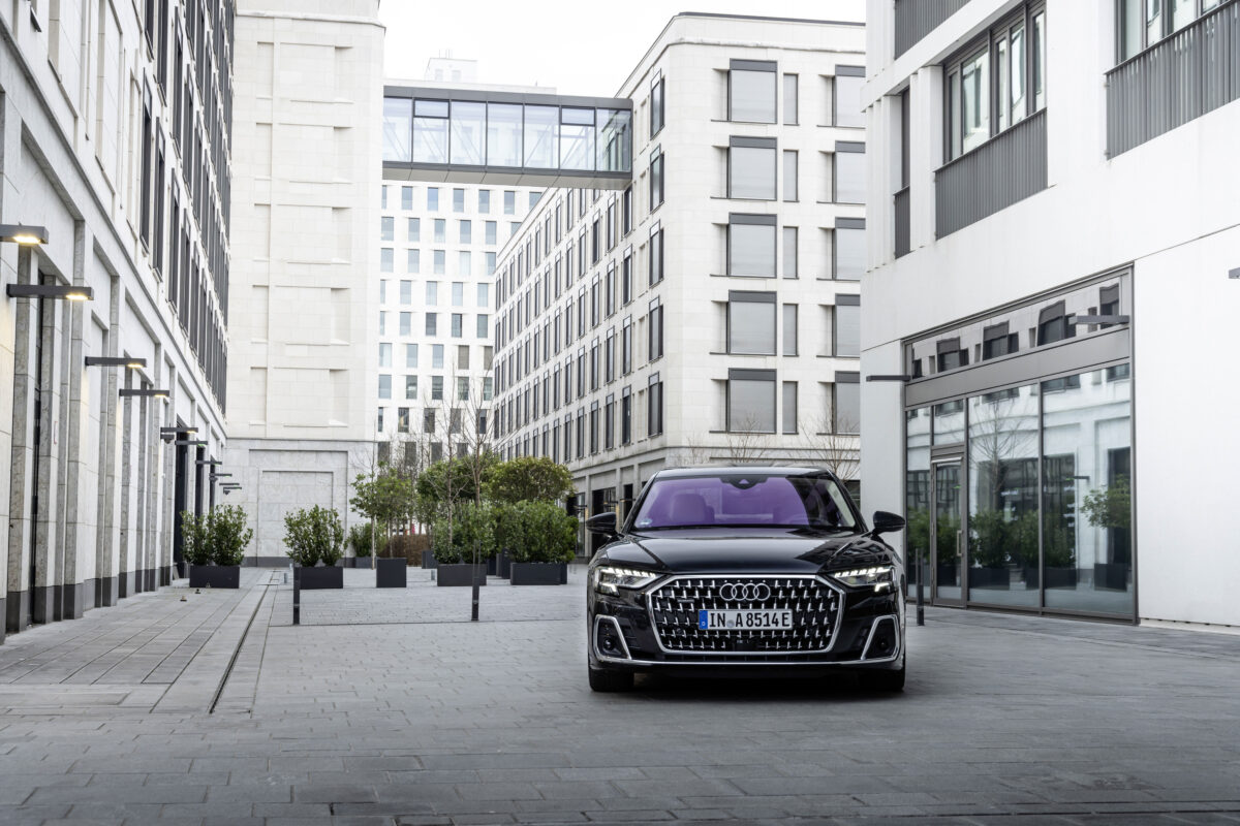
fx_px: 1757
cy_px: 413
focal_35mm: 51
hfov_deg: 38.9
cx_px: 620
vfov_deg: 26.5
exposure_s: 1/8
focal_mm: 51
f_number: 6.3
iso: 200
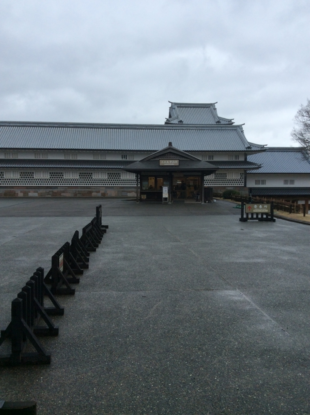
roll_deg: +0.0
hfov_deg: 44.1
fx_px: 383
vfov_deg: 56.9
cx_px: 155
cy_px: 208
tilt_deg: -2.8
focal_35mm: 32
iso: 32
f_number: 2.4
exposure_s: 1/473
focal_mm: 3.3
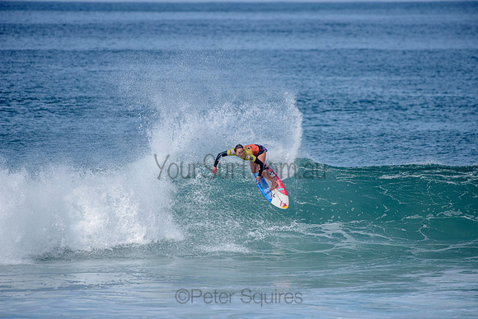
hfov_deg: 4.1
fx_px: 6640
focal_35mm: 500
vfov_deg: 2.8
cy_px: 160
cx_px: 239
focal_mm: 500
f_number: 6.3
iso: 250
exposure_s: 1/2500
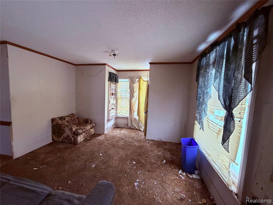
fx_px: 110
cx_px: 136
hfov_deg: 102.1
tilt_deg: -4.9
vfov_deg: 85.7
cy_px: 102
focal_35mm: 14
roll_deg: -2.1
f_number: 2.2
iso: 400
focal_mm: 2.22
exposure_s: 1/60
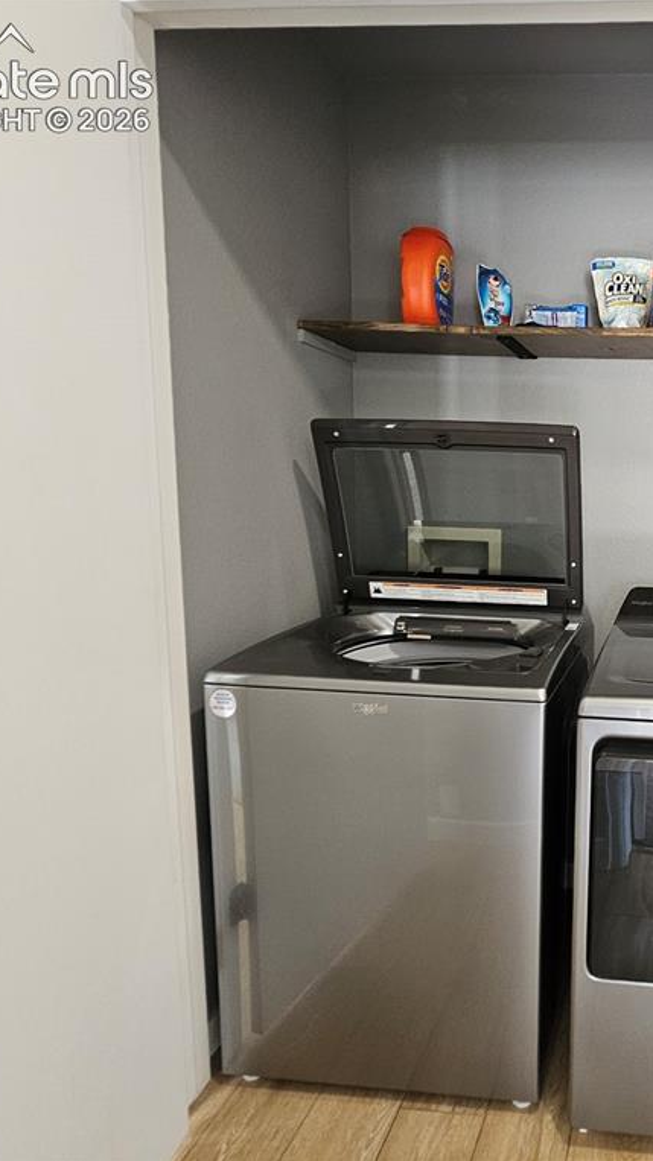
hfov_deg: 49.1
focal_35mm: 19
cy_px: 580
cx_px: 635
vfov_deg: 89.6
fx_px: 585
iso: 400
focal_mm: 2.2
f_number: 2.2
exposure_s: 1/60
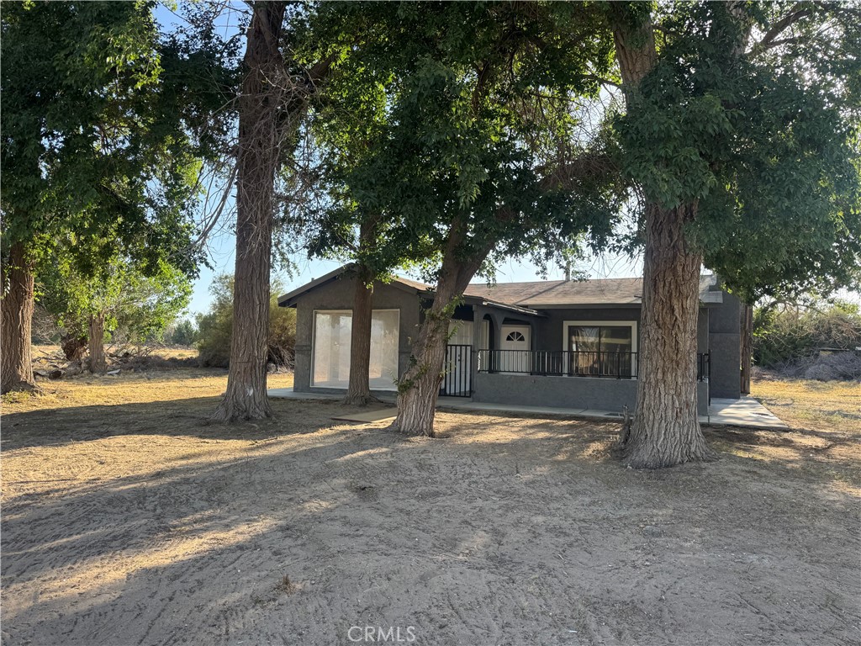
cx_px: 430
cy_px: 323
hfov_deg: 71.6
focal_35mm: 24
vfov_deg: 56.8
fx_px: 597
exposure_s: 1/773
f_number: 1.78
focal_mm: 6.76
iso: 80
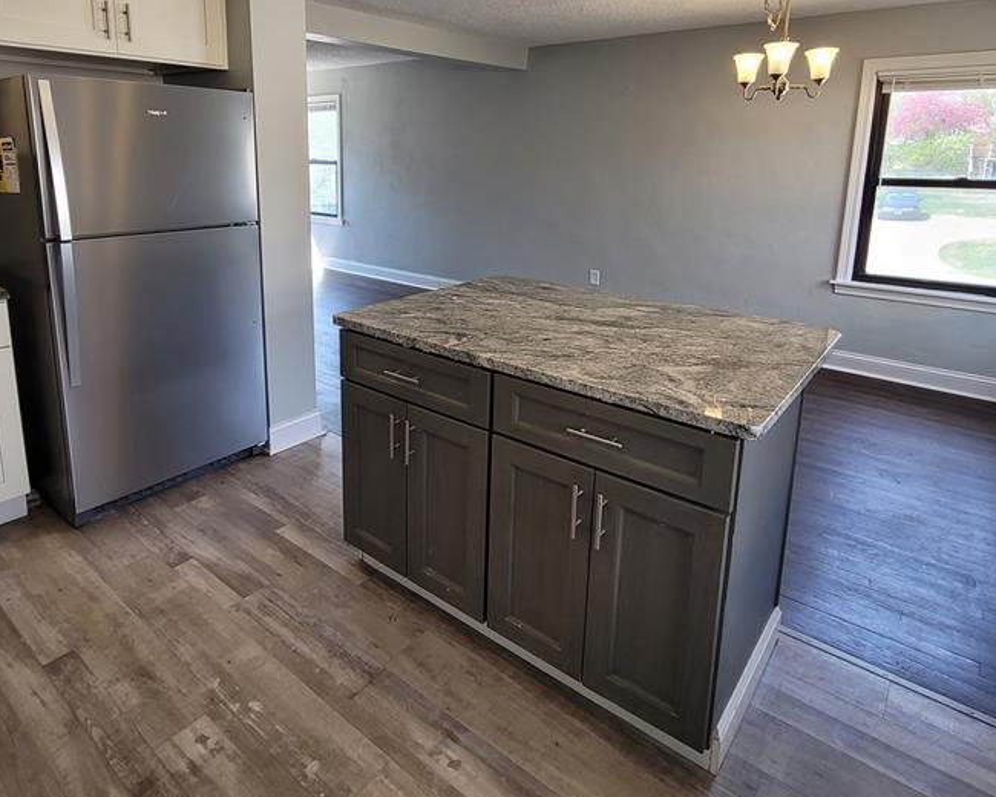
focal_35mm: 20
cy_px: 268
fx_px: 590
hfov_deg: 80.2
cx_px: 461
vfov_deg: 66.3
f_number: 2.2
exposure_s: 1/60
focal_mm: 2.2
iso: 64
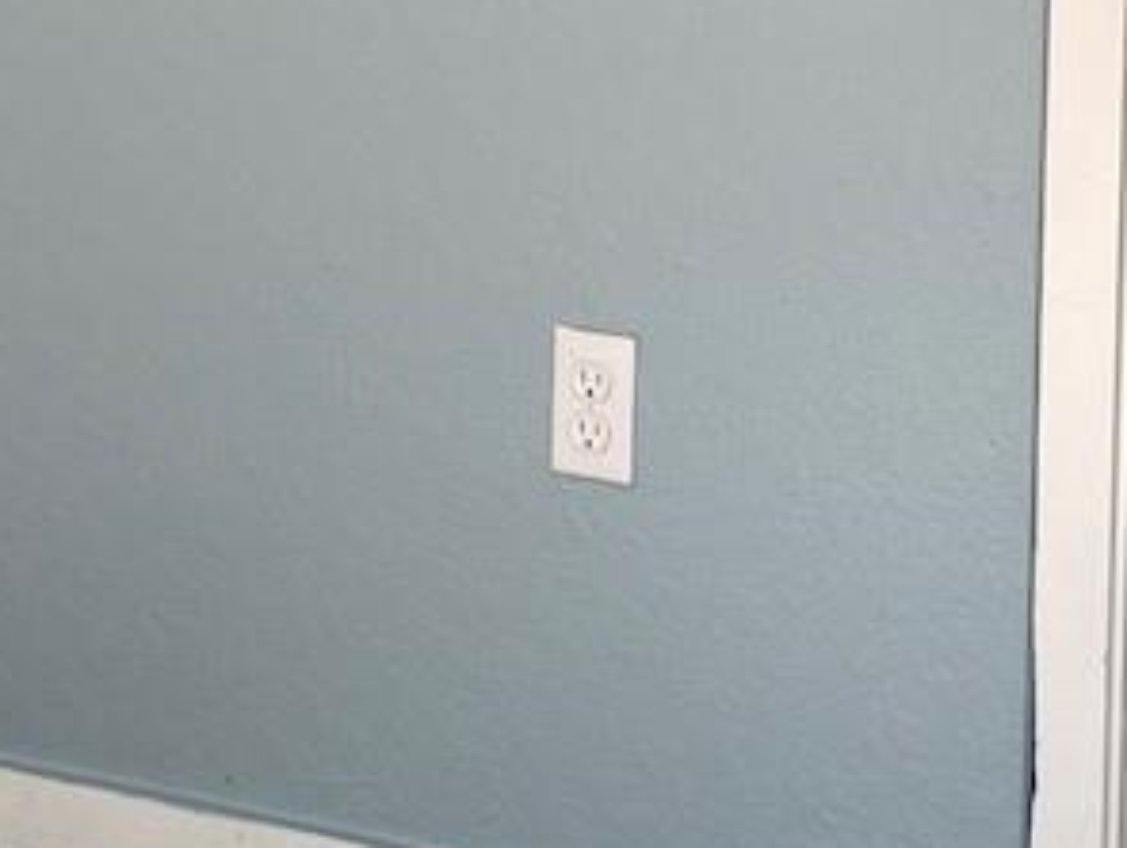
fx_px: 4238
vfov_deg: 10.9
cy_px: -542
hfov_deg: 15.1
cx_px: 653
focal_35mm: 130
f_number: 1.78
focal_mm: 6.76
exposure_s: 1/60
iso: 125
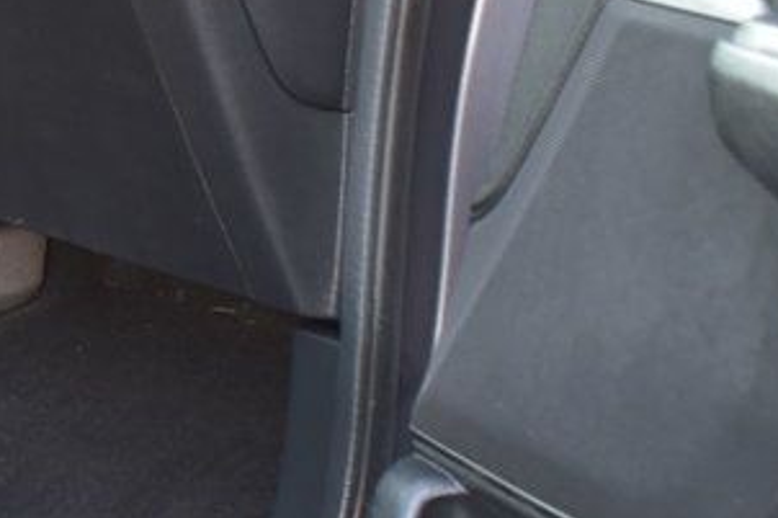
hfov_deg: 15.2
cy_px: 103
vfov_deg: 11.2
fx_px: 2635
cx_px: -466
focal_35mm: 122
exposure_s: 1/15
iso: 640
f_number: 6.3
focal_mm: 24
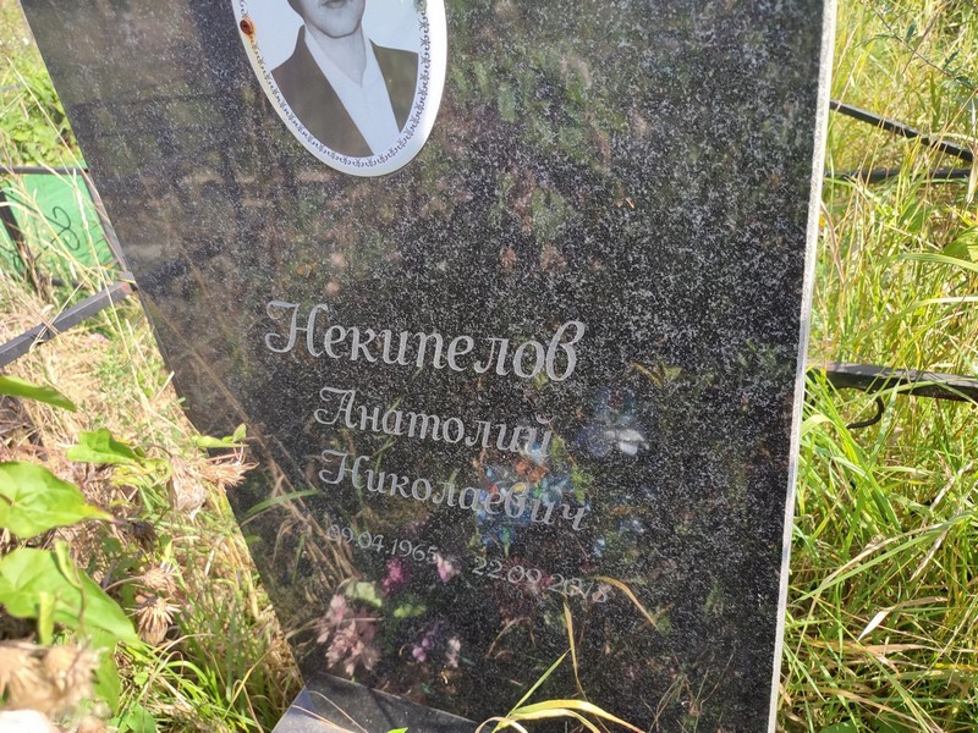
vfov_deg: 54.9
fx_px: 706
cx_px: 489
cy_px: 366
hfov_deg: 69.4
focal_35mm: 25
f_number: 1.9
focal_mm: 6.04
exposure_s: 1/215
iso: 50
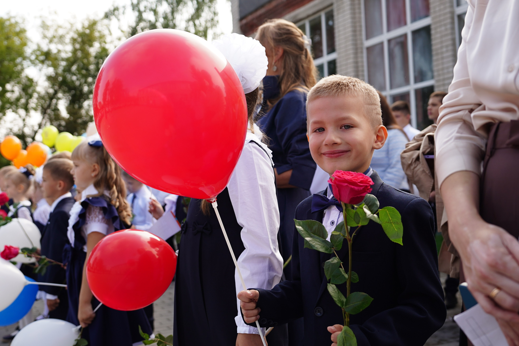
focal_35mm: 40
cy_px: 173
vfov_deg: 33.4
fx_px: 577
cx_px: 260
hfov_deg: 48.5
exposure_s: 1/1000
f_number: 2.8
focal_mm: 27
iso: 200
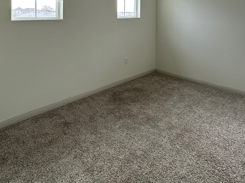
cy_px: 18
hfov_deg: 64.2
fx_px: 191
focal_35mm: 27
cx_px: 157
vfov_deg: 46.3
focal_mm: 2.22
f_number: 2.2
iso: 64
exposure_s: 1/99
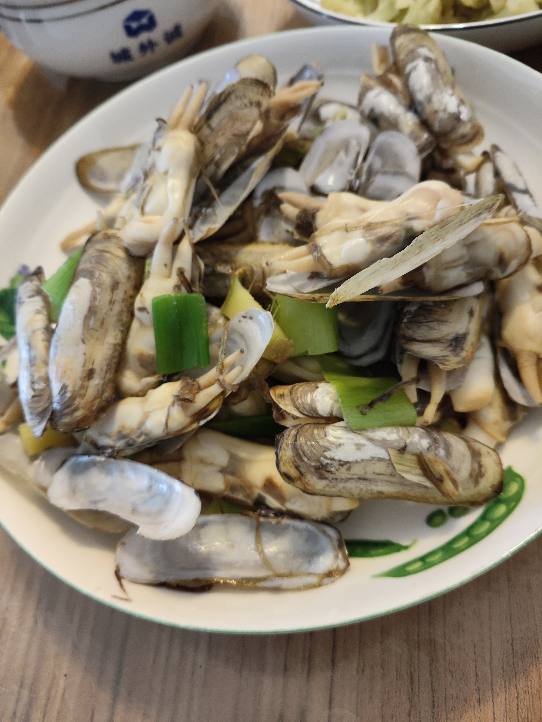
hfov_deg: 54.9
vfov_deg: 69.4
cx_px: 271
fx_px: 522
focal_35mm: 25
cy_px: 361
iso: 1886
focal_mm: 4.71
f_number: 1.79
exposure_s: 1/25
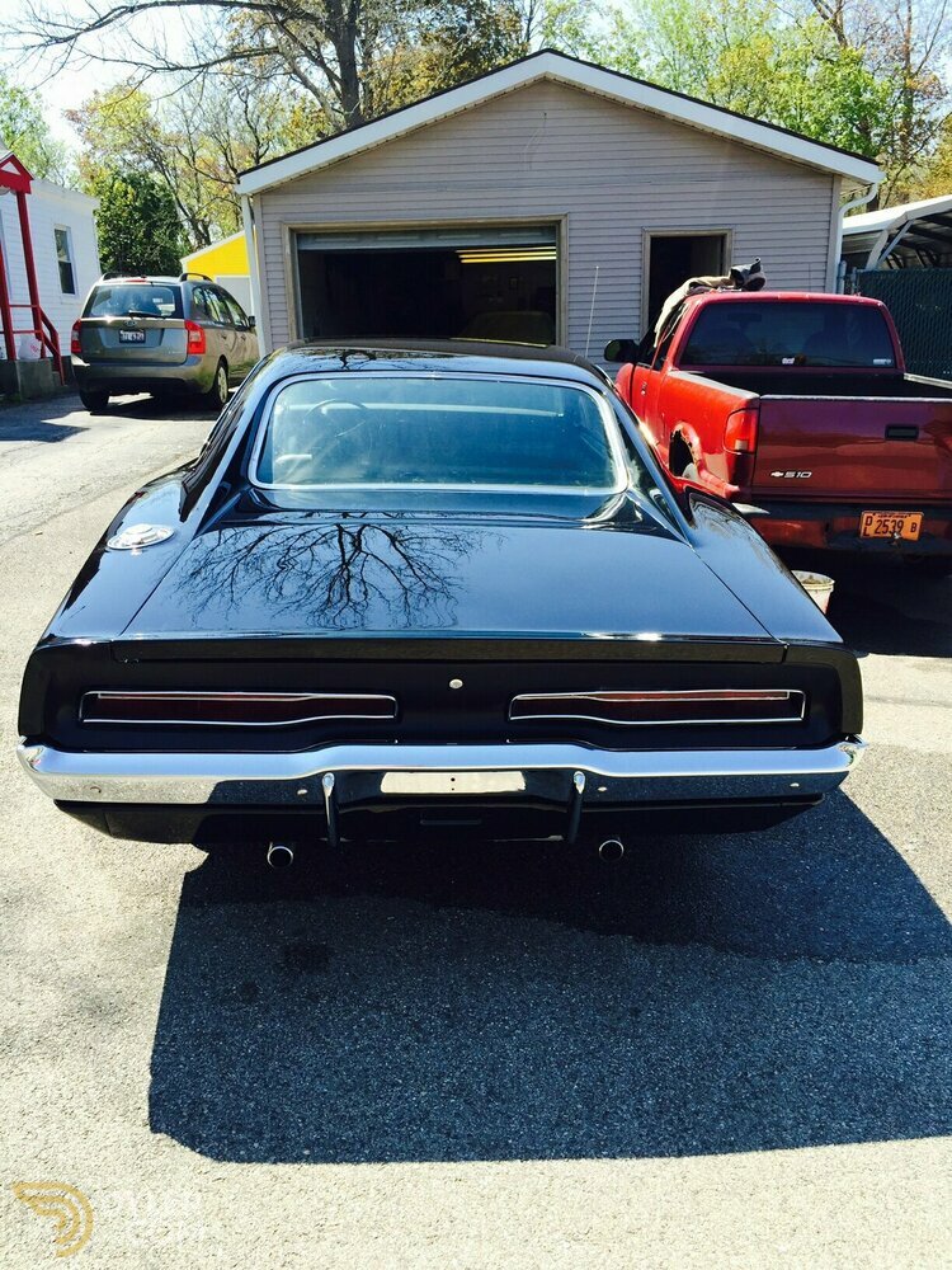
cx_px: 476
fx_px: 1063
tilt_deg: -17.7
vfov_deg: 61.7
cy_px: 635
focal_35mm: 29
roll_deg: +0.7
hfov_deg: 48.2
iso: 32
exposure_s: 1/648
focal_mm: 4.15
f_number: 2.2
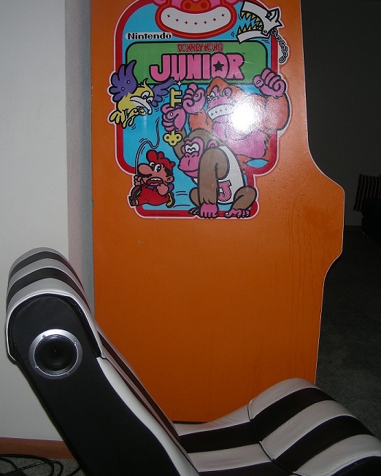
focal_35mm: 45
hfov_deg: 33.4
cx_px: 192
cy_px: 226
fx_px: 635
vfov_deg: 41.2
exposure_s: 1/60
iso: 50
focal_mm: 6.3
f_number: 3.5
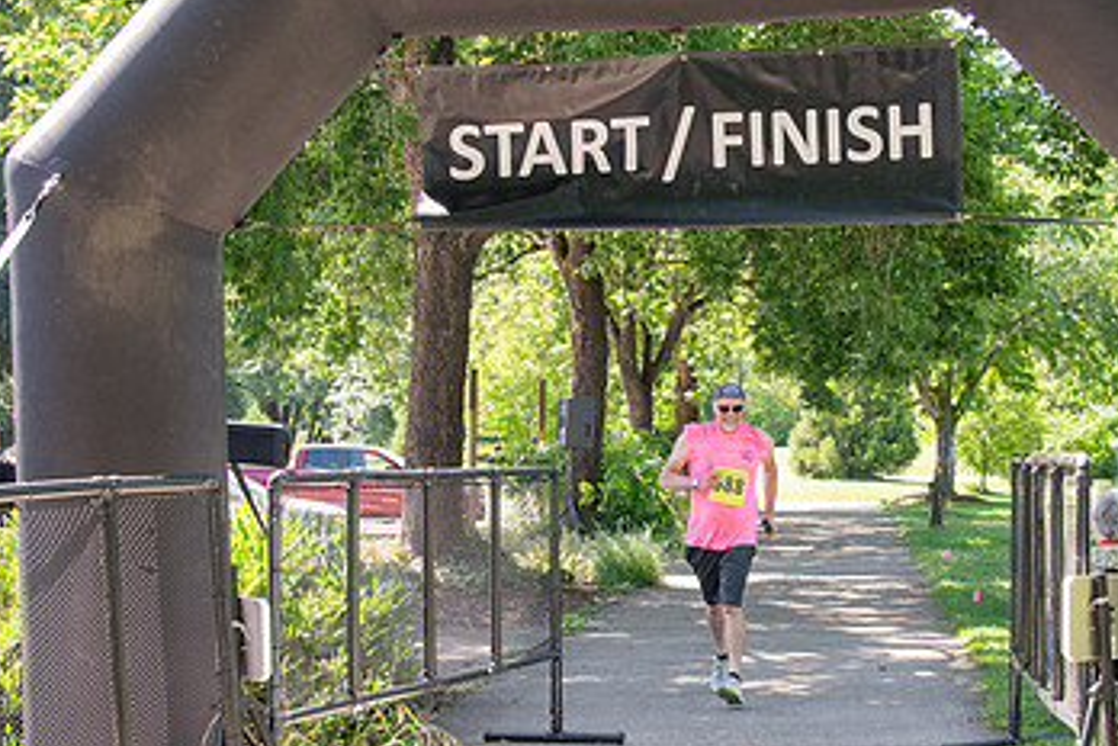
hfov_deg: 32.7
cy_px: 453
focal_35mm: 60
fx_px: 1863
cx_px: 848
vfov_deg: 22.6
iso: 500
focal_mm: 24
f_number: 4
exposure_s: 1/400
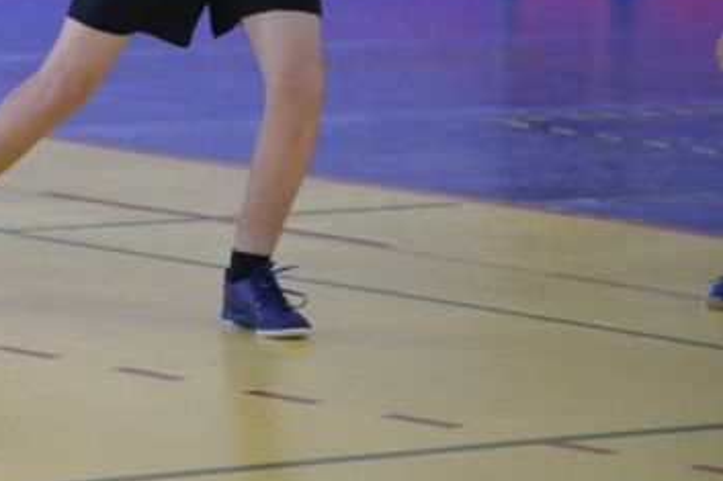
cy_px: -163
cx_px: -299
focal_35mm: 340
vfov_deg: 4.0
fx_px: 6825
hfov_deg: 6.0
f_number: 3.2
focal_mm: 120
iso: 6400
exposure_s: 1/800
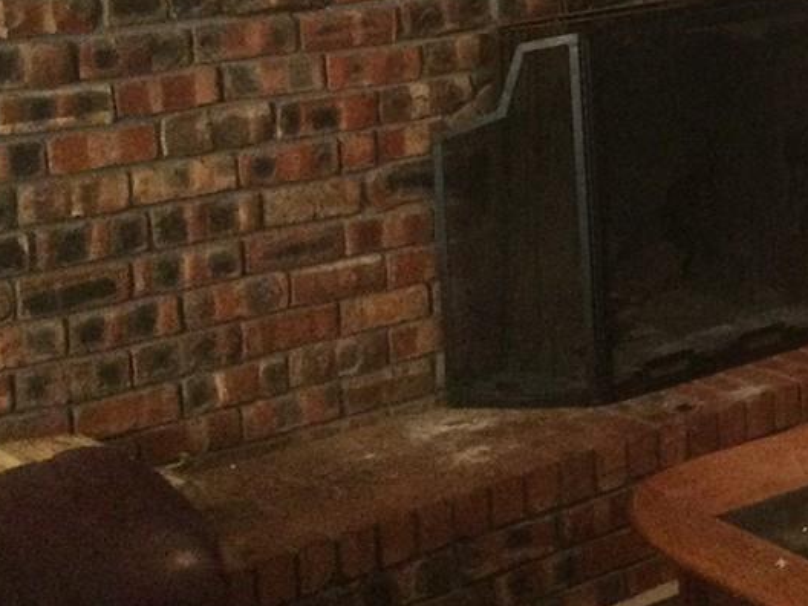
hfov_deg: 19.5
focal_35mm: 94
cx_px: 1010
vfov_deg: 15.4
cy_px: -3
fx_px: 2194
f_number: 2.4
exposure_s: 1/17
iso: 200
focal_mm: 3.3
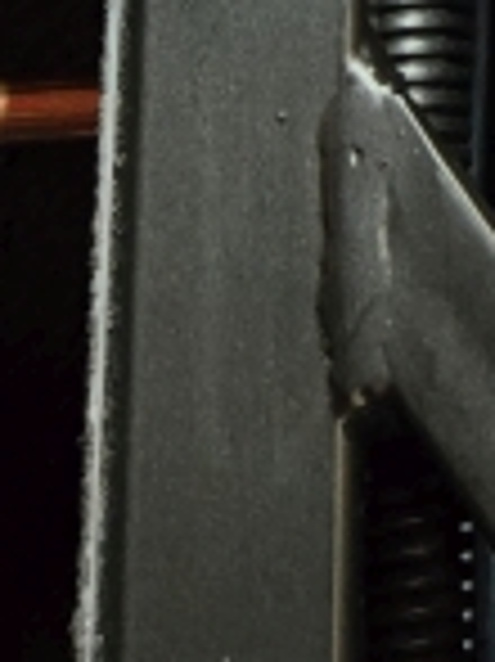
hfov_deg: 8.3
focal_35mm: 160
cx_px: 1323
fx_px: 3055
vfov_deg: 11.3
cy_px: -603
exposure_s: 1/60
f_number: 1.8
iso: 800
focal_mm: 5.4
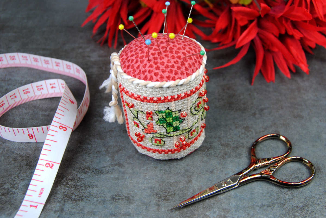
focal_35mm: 46
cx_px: 163
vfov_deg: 29.0
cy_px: 109
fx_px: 422
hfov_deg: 42.3
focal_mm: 31
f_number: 9
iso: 200
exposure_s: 1/13
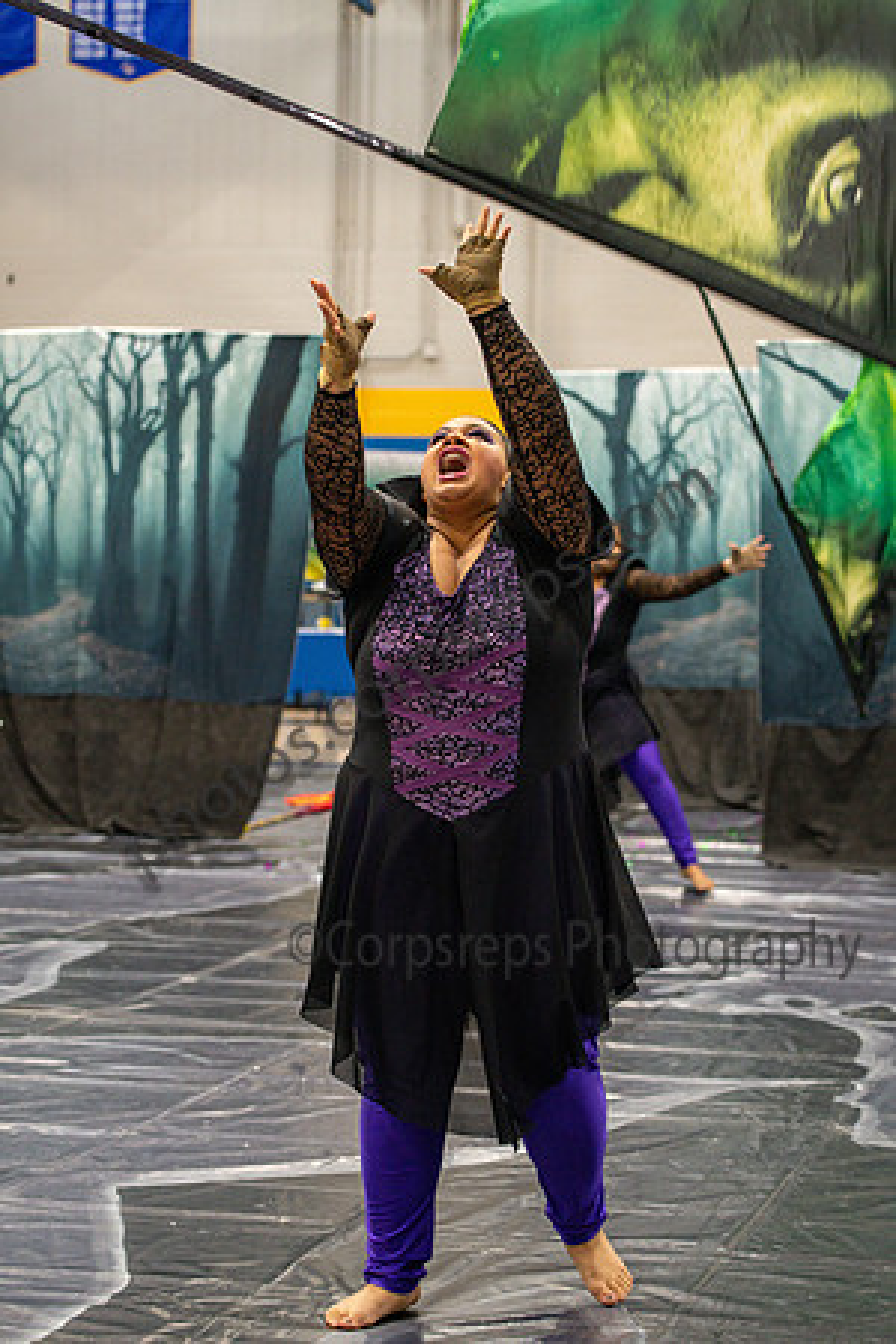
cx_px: 448
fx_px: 3210
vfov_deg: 23.6
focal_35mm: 86
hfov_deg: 15.9
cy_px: 672
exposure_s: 1/500
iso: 5600
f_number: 4
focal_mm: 86
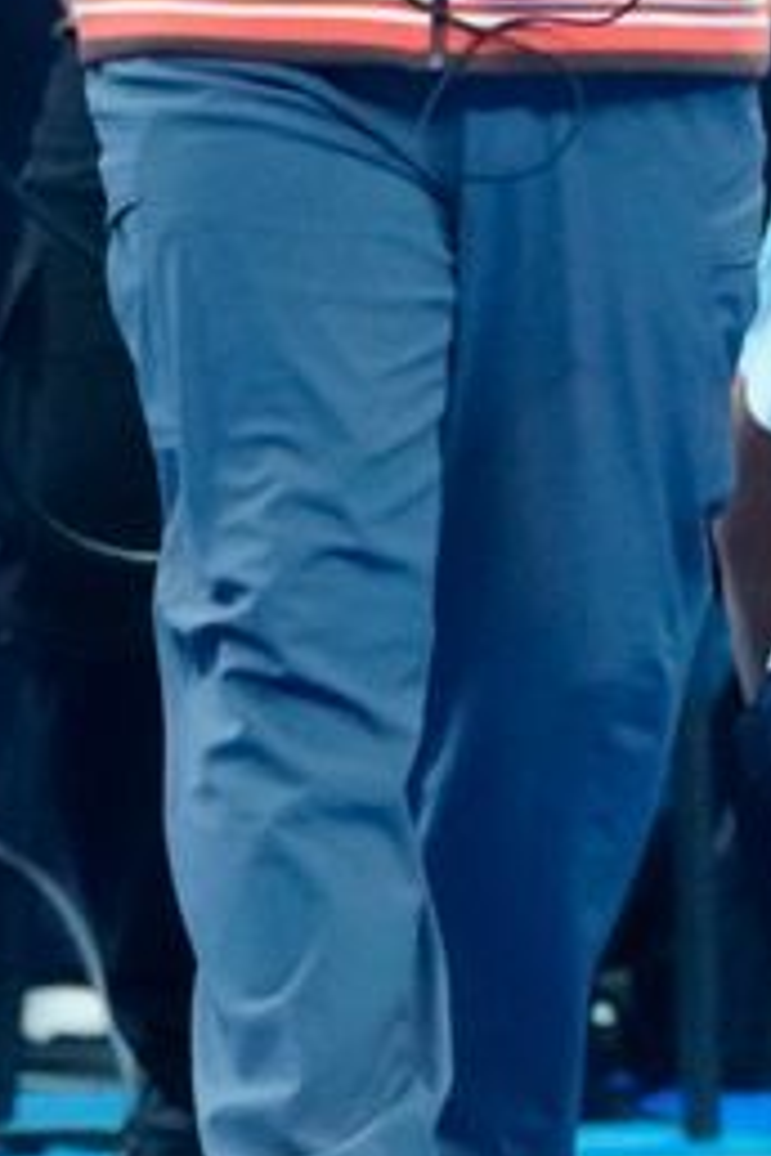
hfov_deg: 2.0
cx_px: 1112
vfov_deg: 3.0
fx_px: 21779
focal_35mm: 678
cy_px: -484
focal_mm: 171
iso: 5000
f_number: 4.5
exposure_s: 1/800
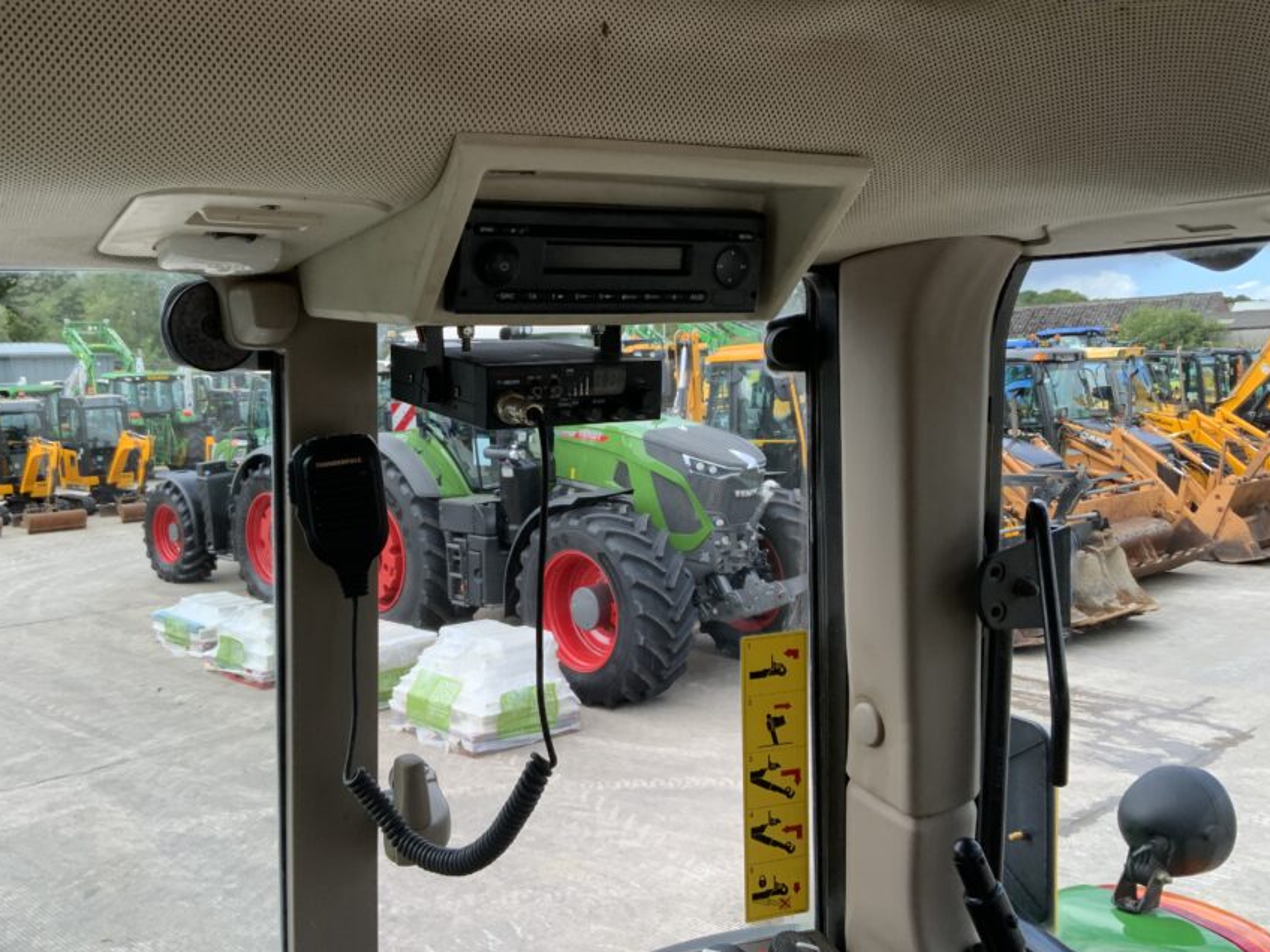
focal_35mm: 35
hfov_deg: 52.6
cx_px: 580
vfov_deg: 40.7
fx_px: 1284
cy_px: 428
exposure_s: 1/309
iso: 16
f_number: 1.8
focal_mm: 3
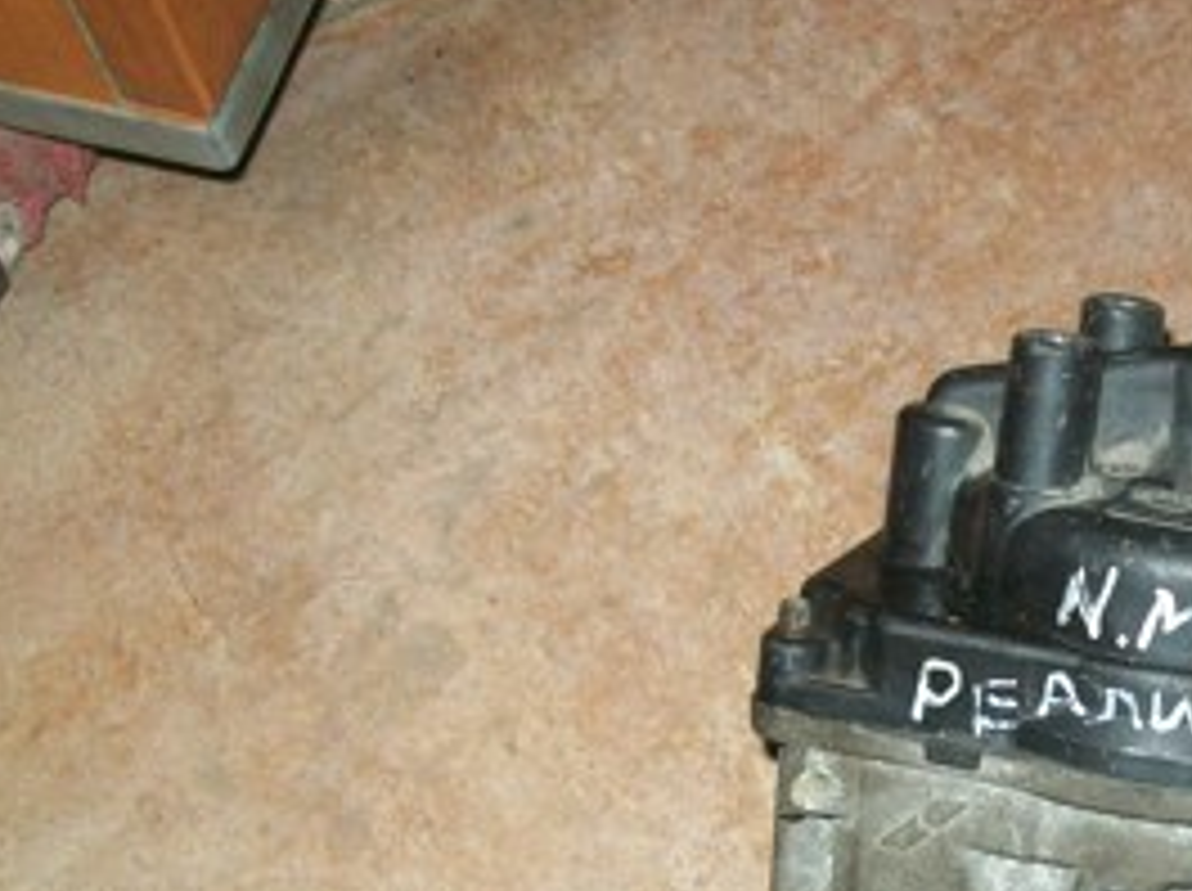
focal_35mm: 87
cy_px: 704
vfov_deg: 16.8
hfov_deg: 22.0
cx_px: 1062
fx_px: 2992
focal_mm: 6
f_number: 2.7
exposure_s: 1/60
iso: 64
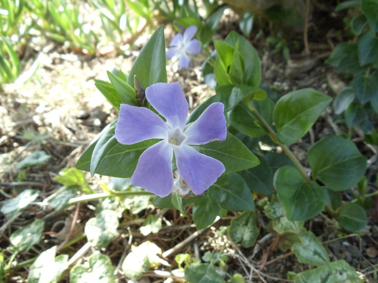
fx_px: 480
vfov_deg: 32.9
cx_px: 189
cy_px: 142
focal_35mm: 44
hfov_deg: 42.9
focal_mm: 6
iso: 100
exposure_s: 1/100
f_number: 3.5
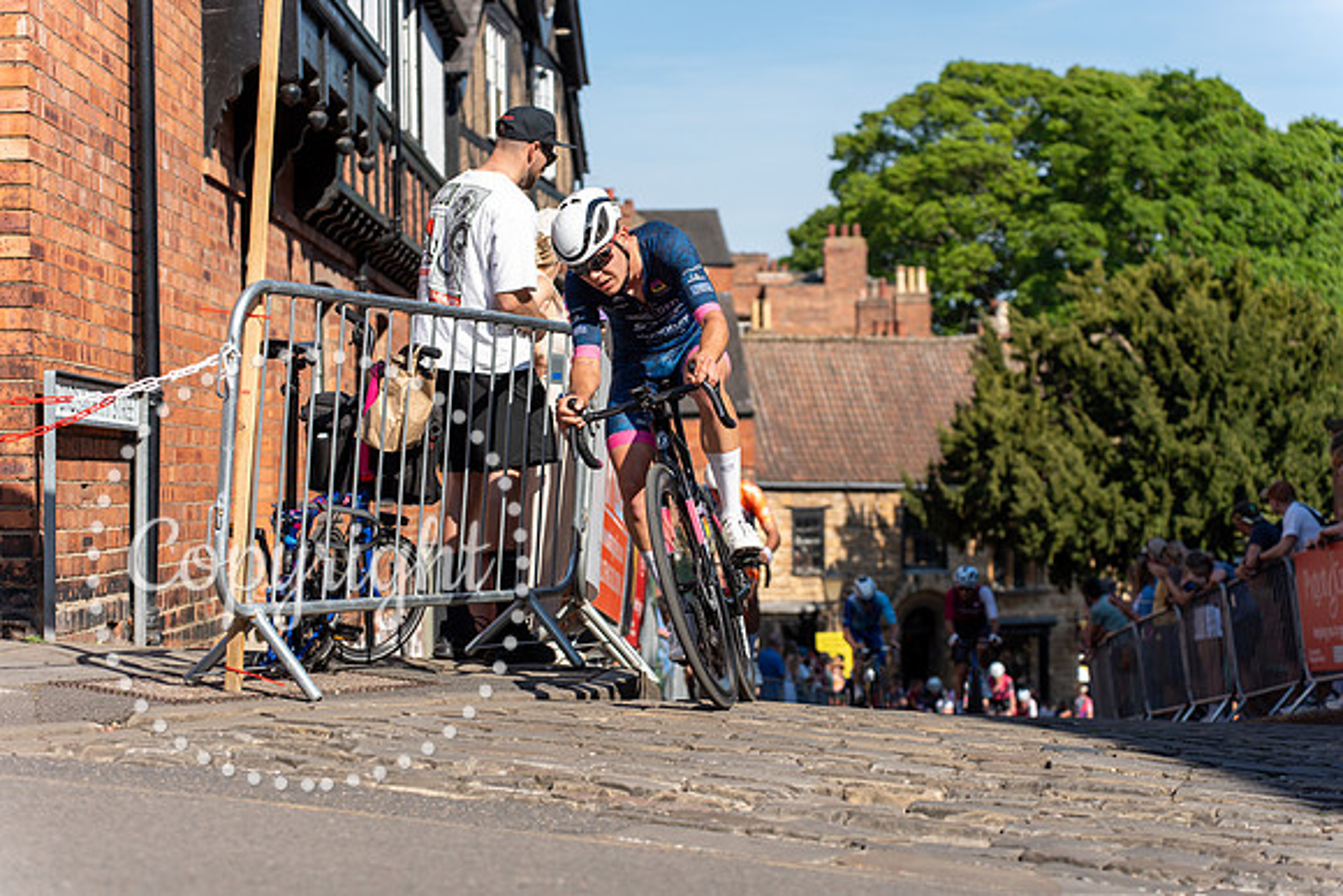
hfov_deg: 27.7
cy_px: 448
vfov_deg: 18.7
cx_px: 672
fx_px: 2724
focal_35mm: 73
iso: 100
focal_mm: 73
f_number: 3.5
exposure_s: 1/1000
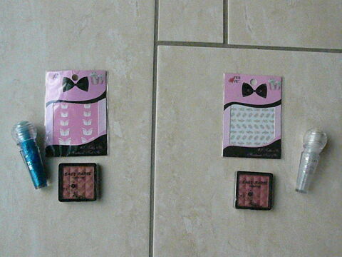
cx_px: 171
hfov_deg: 44.8
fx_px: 415
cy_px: 128
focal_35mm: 42
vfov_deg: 34.3
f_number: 10
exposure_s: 1/400
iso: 3200
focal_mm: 6.9
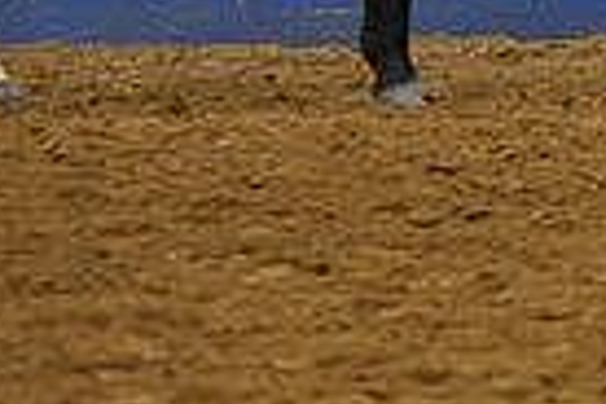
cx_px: 1063
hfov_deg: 4.0
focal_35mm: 512
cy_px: -393
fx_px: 8618
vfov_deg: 2.7
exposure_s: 1/320
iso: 2500
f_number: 2.8
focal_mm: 122
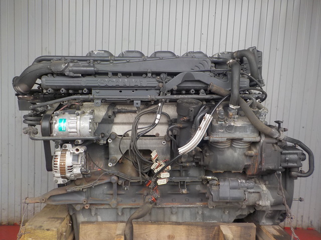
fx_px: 278
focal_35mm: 30
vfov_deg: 46.8
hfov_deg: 60.0
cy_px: 120
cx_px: 160
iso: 125
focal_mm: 4.1
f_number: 3.3
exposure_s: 1/60
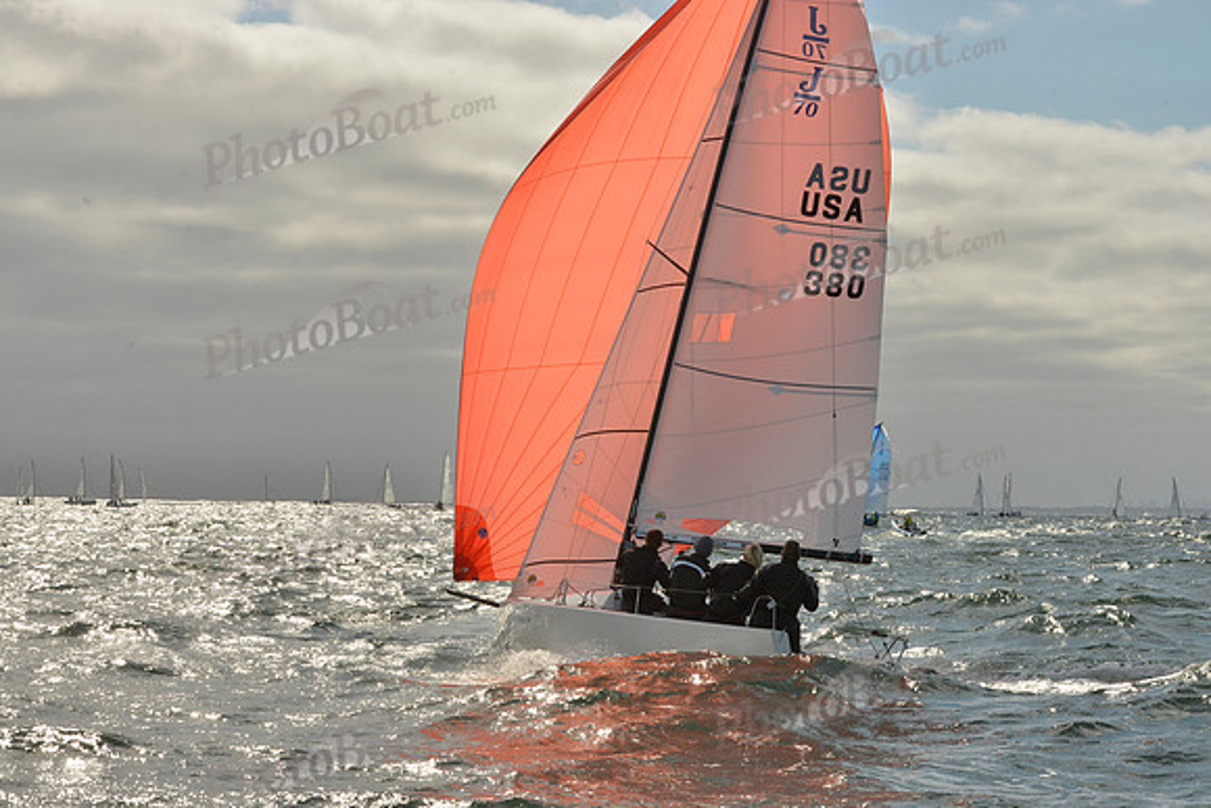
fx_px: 2355
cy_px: 404
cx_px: 606
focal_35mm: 70
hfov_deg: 28.8
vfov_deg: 19.5
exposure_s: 1/1000
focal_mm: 70
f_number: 14
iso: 400
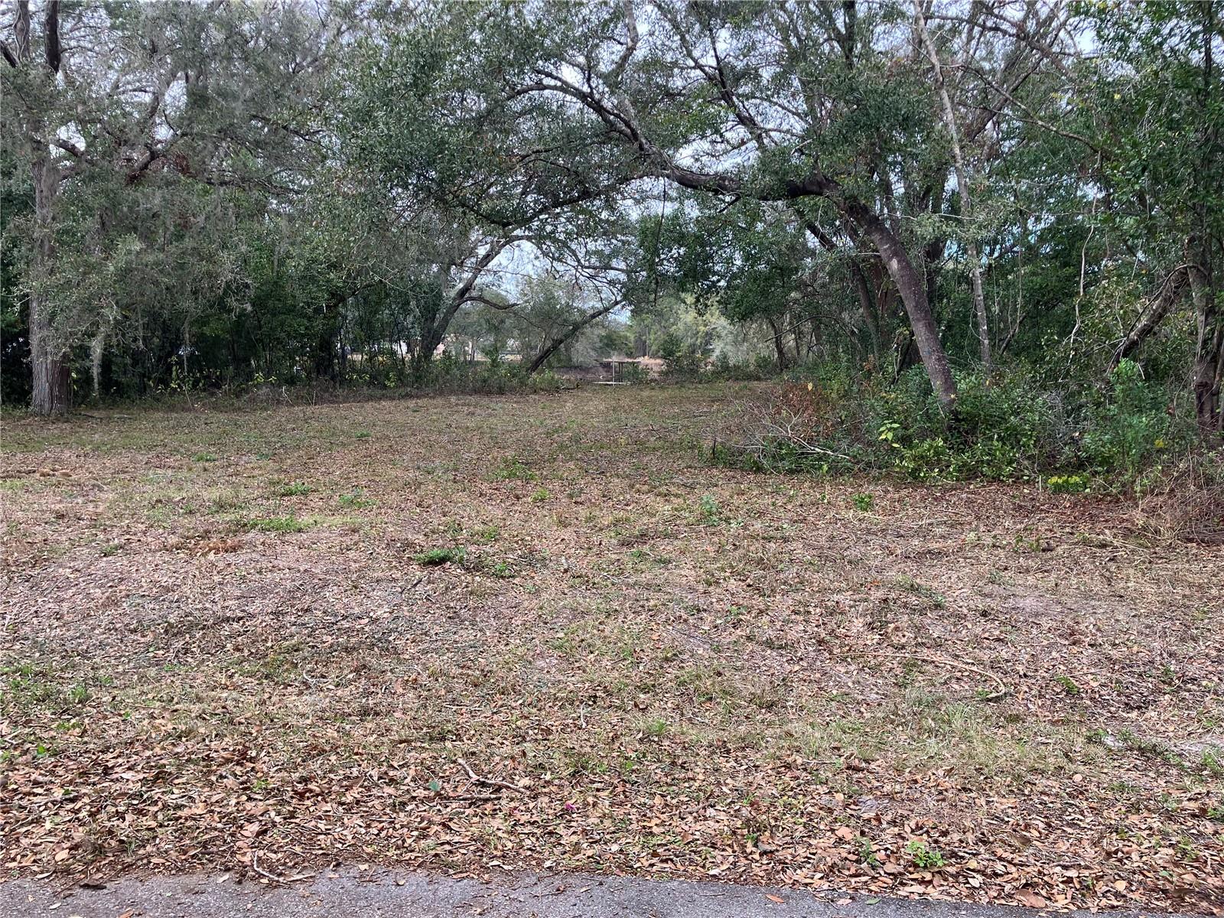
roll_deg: -0.2
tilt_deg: -4.7
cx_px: 612
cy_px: 459
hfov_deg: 63.4
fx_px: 990
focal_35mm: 28
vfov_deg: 49.7
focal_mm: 3.99
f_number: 1.8
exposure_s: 1/121
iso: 25
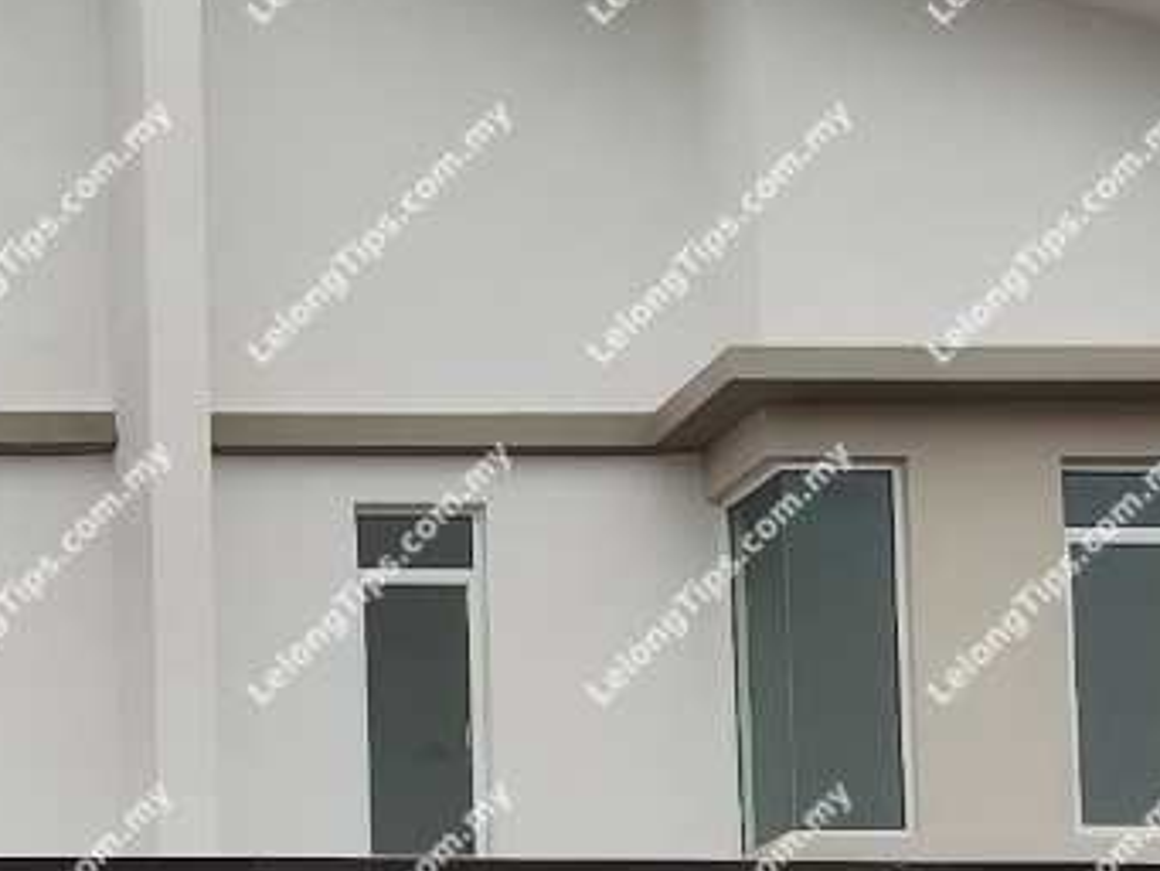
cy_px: 1289
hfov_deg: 16.1
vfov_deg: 13.8
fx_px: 3386
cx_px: -990
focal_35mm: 101
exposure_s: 1/100
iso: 50
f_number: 1.7
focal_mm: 6.06
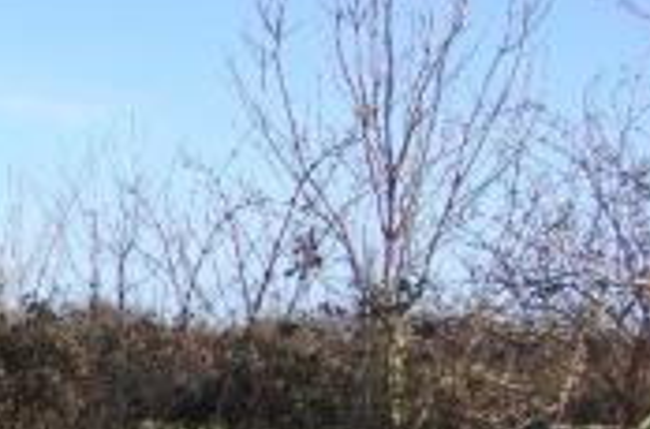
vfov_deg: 12.6
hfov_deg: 17.1
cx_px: -456
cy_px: 679
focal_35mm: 102
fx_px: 1837
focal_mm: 18
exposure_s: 1/500
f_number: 5
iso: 200
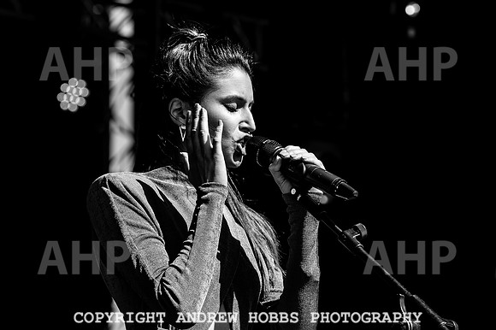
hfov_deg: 12.0
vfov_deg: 8.0
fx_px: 2360
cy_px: 136
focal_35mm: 171
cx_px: 222
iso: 200
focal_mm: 145
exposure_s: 1/400
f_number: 5.6
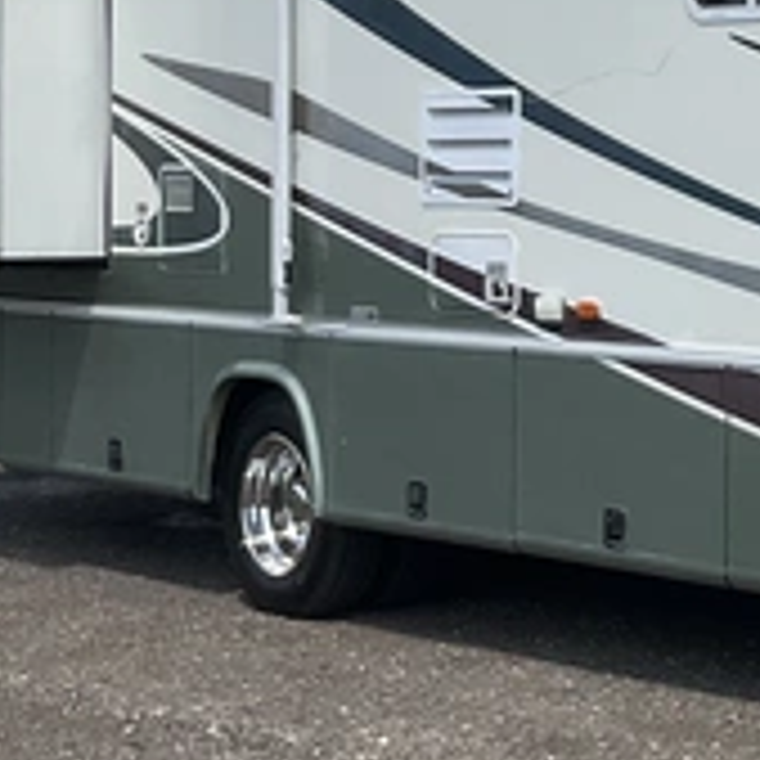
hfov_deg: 14.0
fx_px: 2832
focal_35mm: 114
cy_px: 191
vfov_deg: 15.2
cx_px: 1241
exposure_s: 1/2227
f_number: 1.8
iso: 25
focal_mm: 3
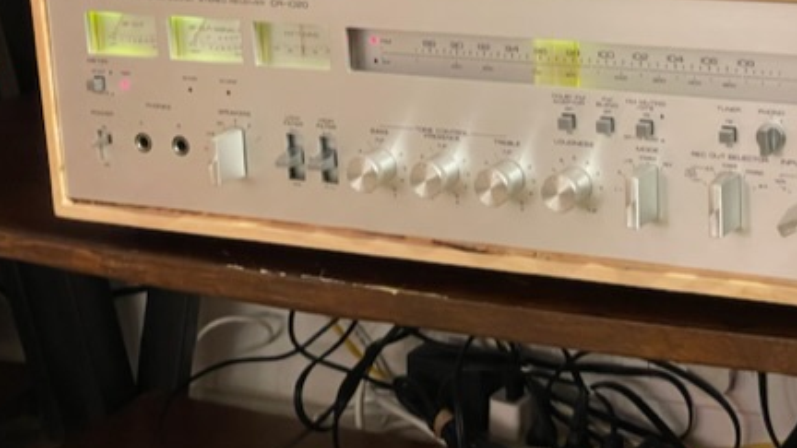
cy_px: 31
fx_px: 1775
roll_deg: +2.8
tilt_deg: -12.0
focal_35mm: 84
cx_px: 581
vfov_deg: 14.2
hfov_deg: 25.1
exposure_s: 1/30
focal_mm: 6
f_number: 2
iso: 800
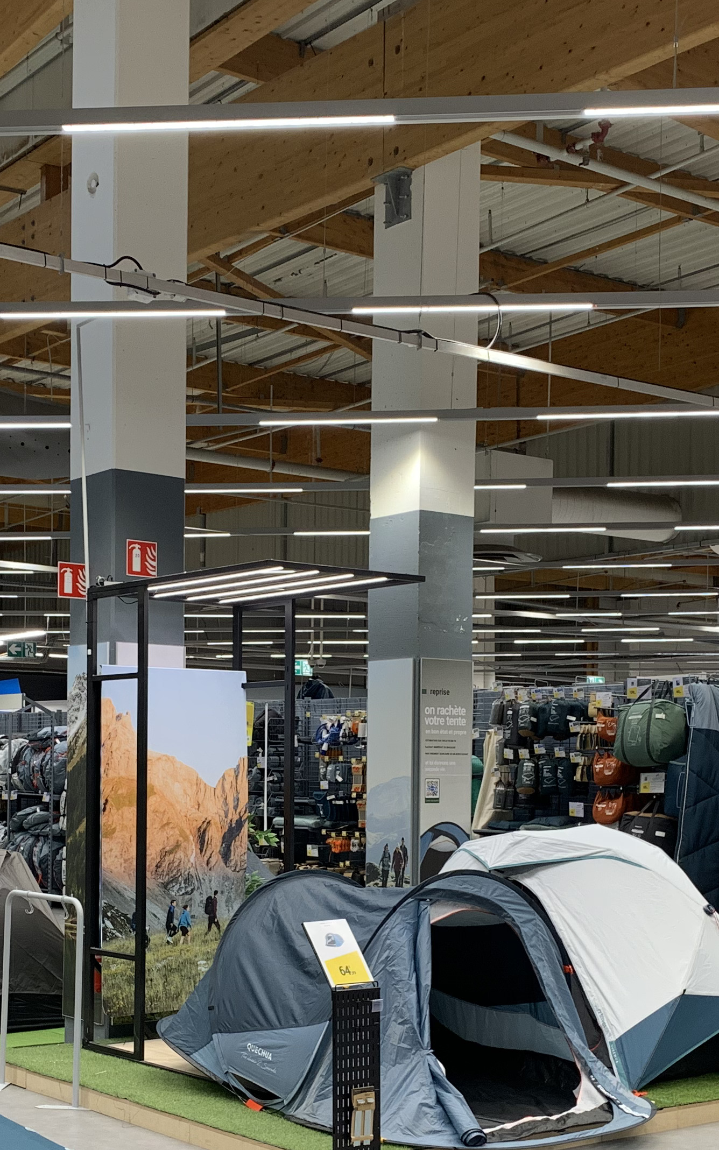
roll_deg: +0.0
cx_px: 301
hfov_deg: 24.8
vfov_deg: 38.3
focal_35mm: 52
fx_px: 1630
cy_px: 790
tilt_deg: -0.2
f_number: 1.8
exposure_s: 1/49
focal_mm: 4.25
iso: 50
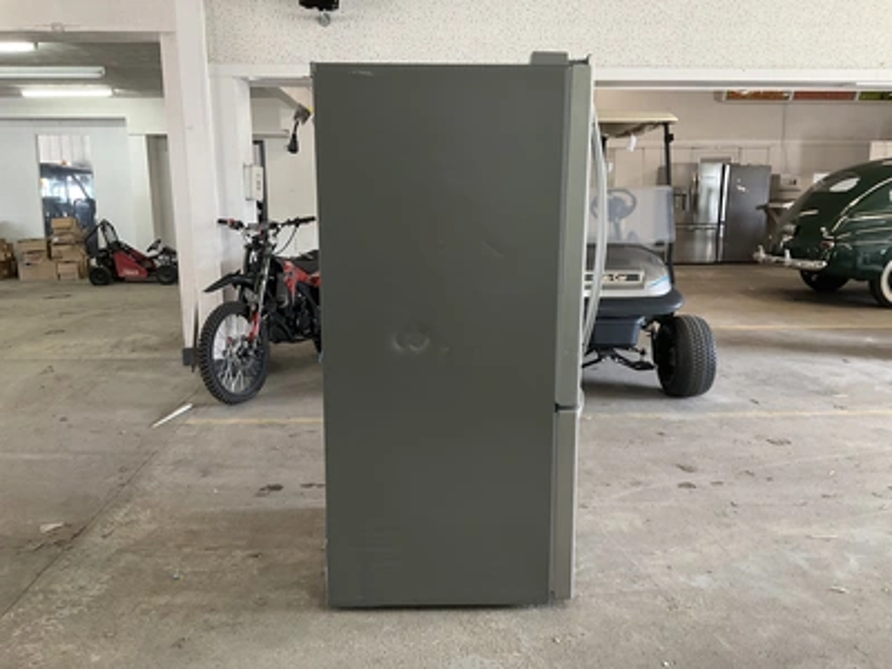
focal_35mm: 29
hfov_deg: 61.7
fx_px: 747
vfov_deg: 48.2
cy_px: 334
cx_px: 446
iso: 125
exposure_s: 1/60
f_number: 1.8
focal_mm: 3
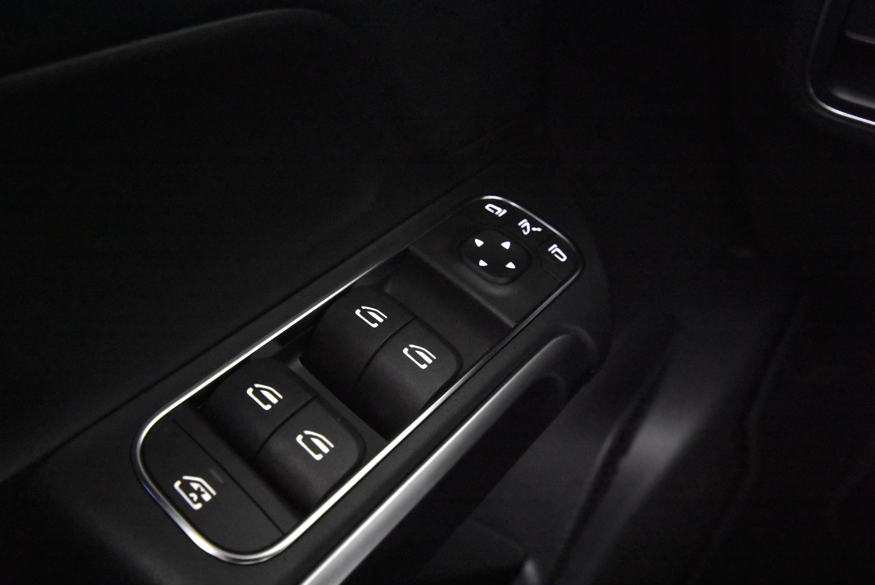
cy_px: 292
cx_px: 438
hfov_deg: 61.9
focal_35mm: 30
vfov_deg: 43.7
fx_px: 730
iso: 12800
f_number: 5.6
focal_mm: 20
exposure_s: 1/25
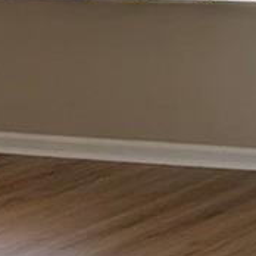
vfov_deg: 8.9
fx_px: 1632
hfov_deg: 7.4
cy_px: -7
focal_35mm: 195
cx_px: 895
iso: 24
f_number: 1.68
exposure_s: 1/120
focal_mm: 6.9
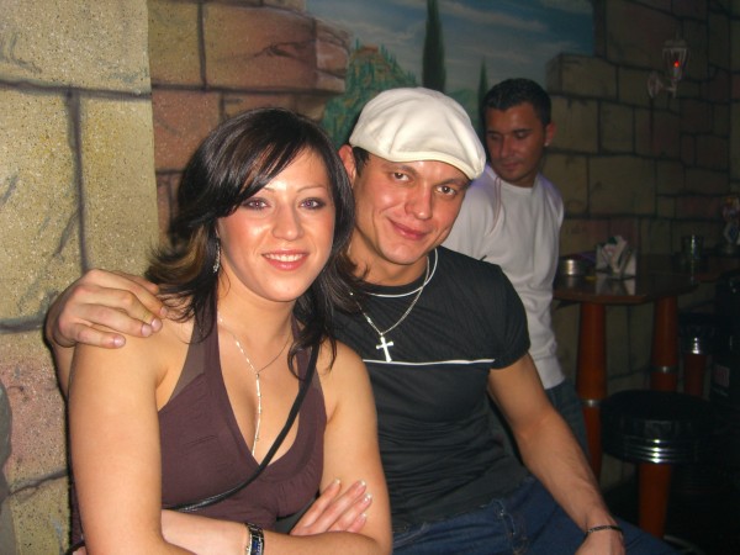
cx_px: 370
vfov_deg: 37.7
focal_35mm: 38
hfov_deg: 49.0
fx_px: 812
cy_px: 278
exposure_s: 1/60
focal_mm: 7.9
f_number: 2.8
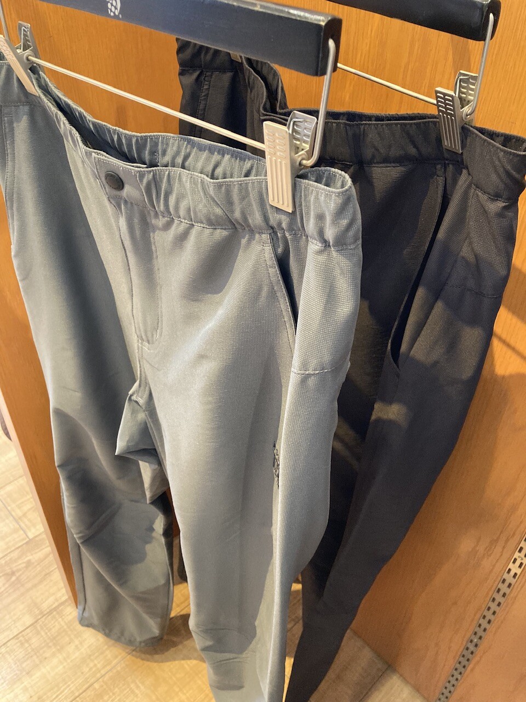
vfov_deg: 63.4
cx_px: 263
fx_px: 567
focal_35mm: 28
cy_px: 351
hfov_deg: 49.7
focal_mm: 3.99
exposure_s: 1/50
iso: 320
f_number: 1.8
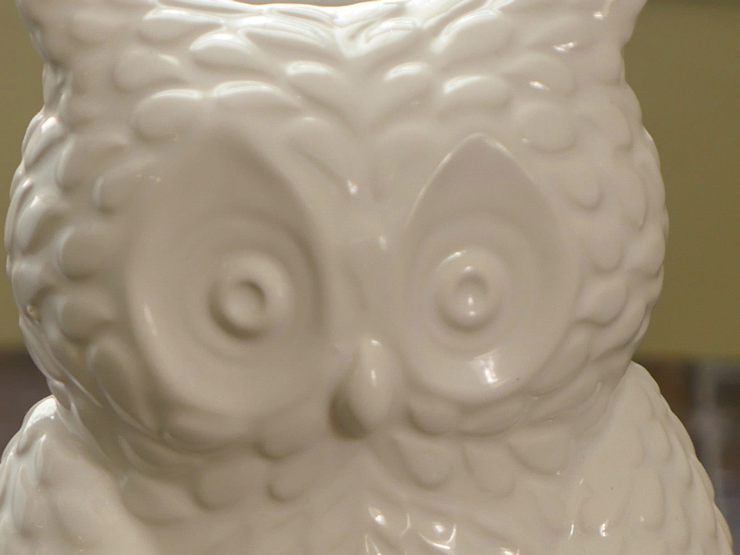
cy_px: 696
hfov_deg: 11.3
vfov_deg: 8.4
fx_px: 3740
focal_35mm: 175
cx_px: 363
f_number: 2.8
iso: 200
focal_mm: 31
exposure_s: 1/10
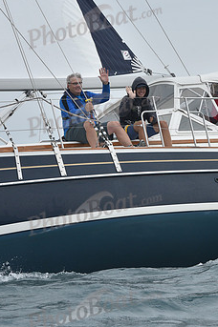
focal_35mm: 271
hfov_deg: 5.1
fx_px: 2466
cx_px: 212
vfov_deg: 7.6
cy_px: 148
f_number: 8
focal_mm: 160
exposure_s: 1/800
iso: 250
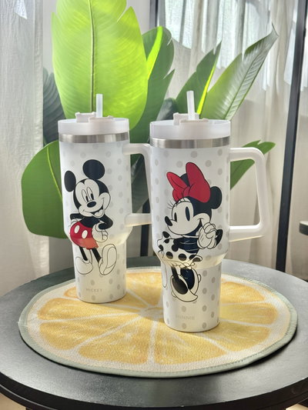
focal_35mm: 48
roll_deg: +1.9
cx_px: 154
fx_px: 569
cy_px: 205
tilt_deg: -11.2
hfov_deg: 30.3
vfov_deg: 39.6
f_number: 1.78
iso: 100
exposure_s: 1/244
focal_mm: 6.76
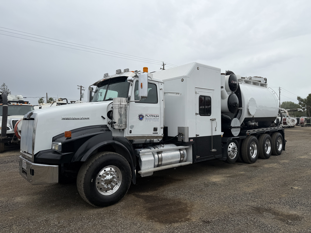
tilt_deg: +0.7
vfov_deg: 56.8
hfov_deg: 71.6
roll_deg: +0.4
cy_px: 116
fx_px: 216
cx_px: 156
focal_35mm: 24
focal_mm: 6.76
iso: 80
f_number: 1.78
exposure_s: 1/3021
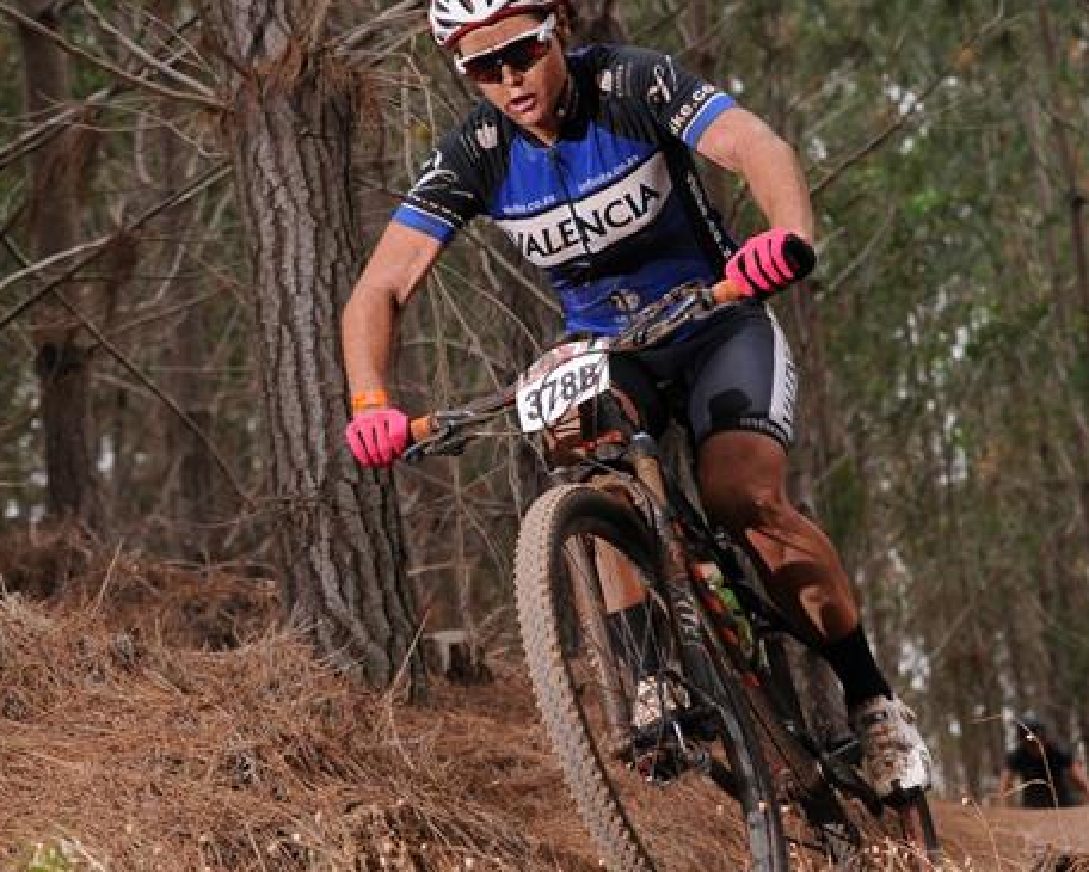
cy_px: 456
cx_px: 716
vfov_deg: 11.2
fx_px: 4449
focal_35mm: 138
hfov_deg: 13.9
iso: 640
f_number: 5
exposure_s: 1/250
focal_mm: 62
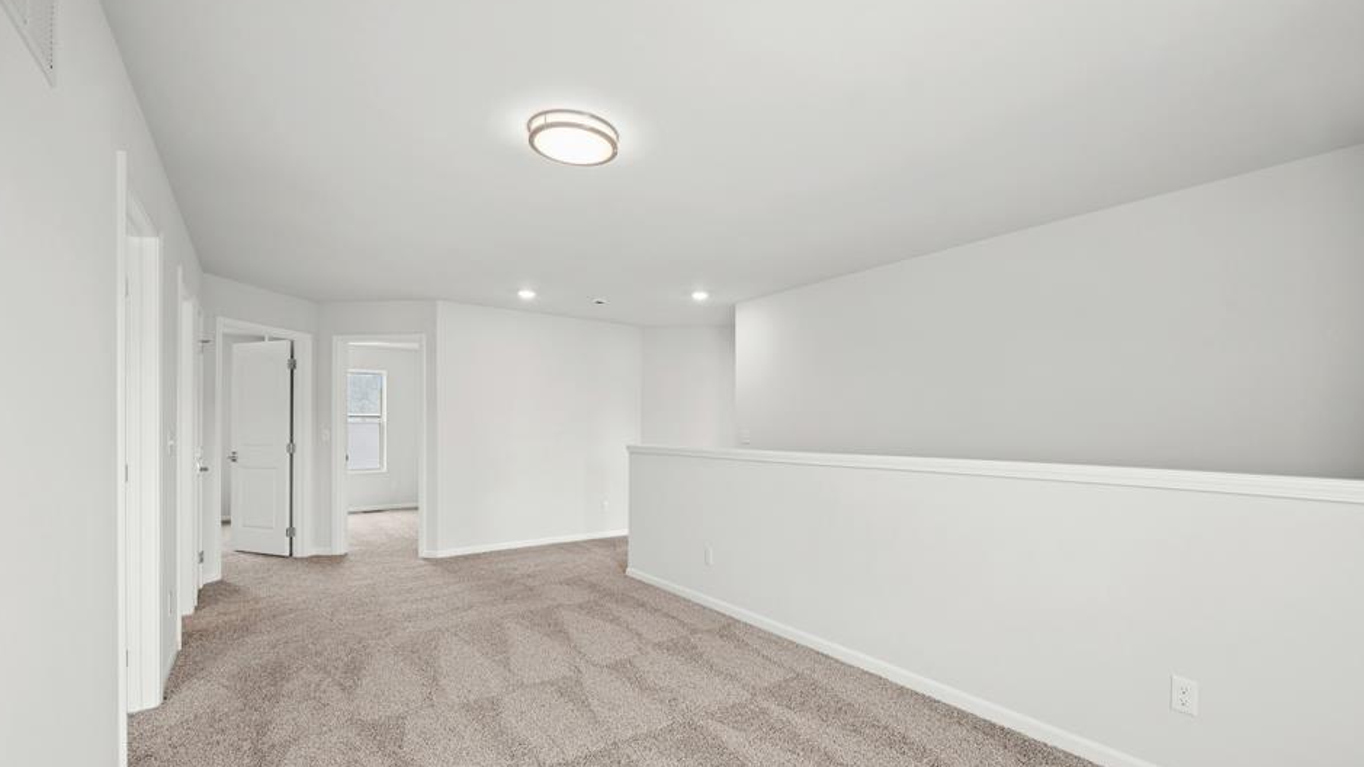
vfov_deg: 66.8
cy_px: 431
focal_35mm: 16
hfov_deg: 99.2
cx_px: 726
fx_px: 579
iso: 64
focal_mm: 14
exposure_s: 1
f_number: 9
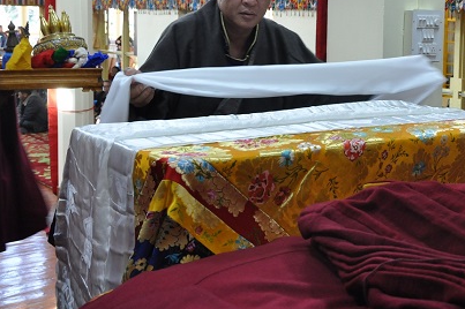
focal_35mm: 58
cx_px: 325
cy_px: 88
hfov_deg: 34.1
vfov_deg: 23.2
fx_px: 749
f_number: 5.6
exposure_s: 1/30
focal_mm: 26
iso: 1250
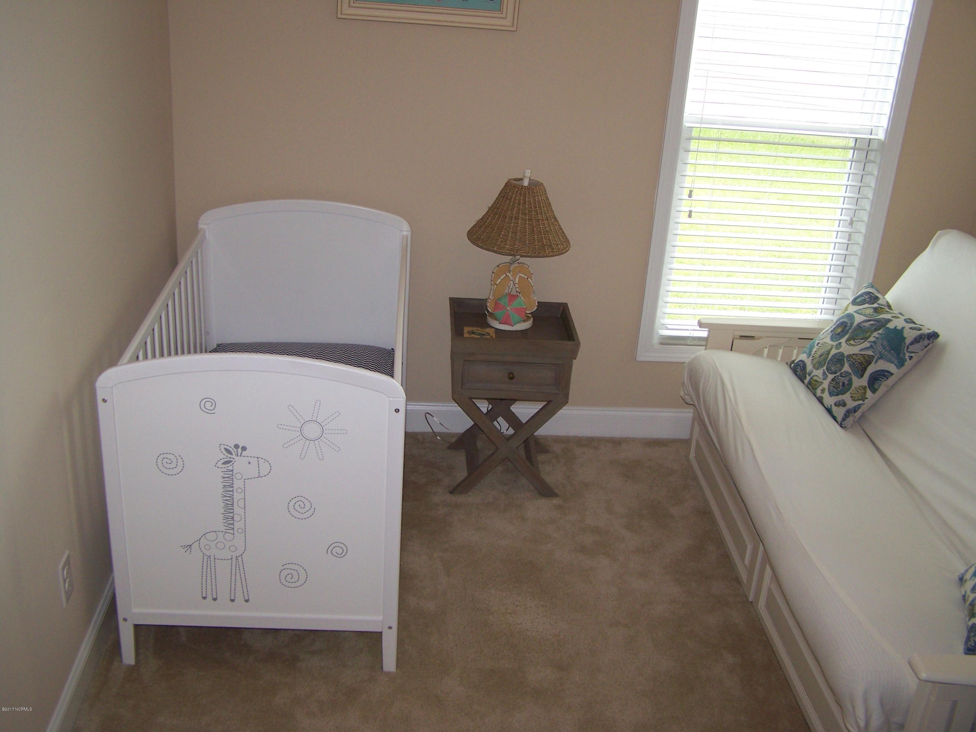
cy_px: 366
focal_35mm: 38
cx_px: 488
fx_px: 1071
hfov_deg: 49.0
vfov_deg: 37.7
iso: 80
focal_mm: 6.3
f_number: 2.8
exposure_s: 1/60
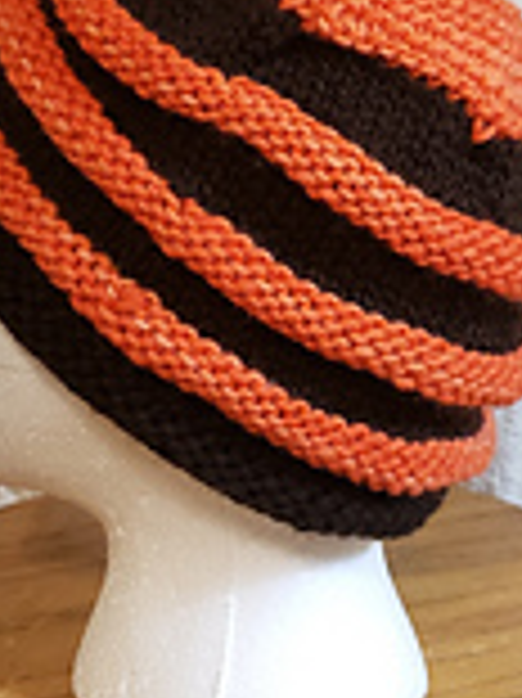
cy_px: 212
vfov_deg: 23.2
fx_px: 1691
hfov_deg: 17.5
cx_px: 295
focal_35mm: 84
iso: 250
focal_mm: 4.3
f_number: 1.5
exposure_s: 1/40
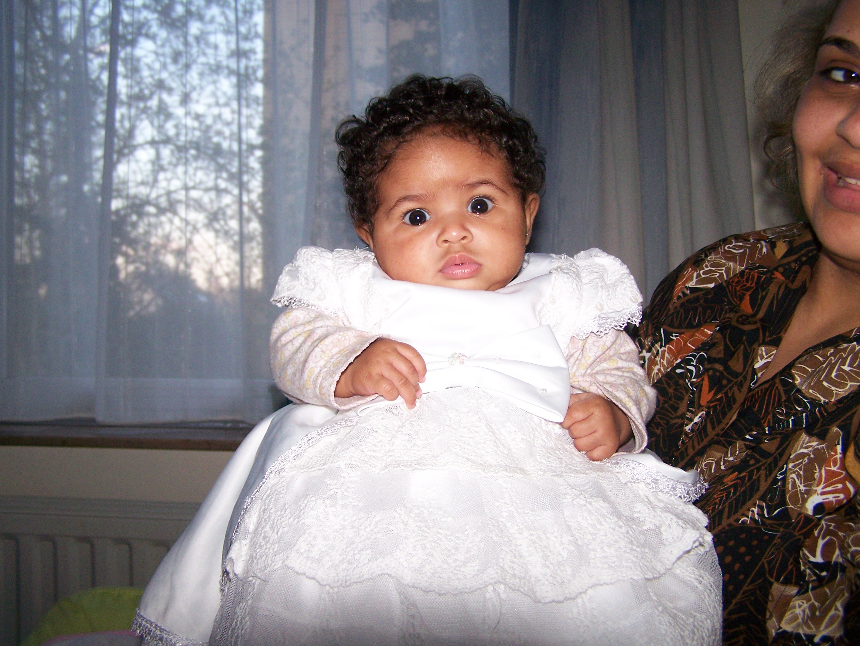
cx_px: 430
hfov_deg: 48.9
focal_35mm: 38
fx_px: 945
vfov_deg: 37.8
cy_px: 323
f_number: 2.8
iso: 160
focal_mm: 6.3
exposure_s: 1/60
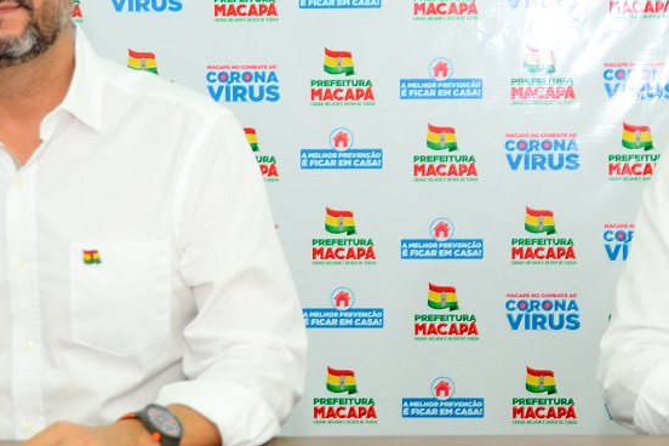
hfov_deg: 20.1
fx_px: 1878
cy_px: 202
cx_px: 447
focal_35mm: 101
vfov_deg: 13.5
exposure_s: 1/50
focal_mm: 31
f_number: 5
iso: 1600
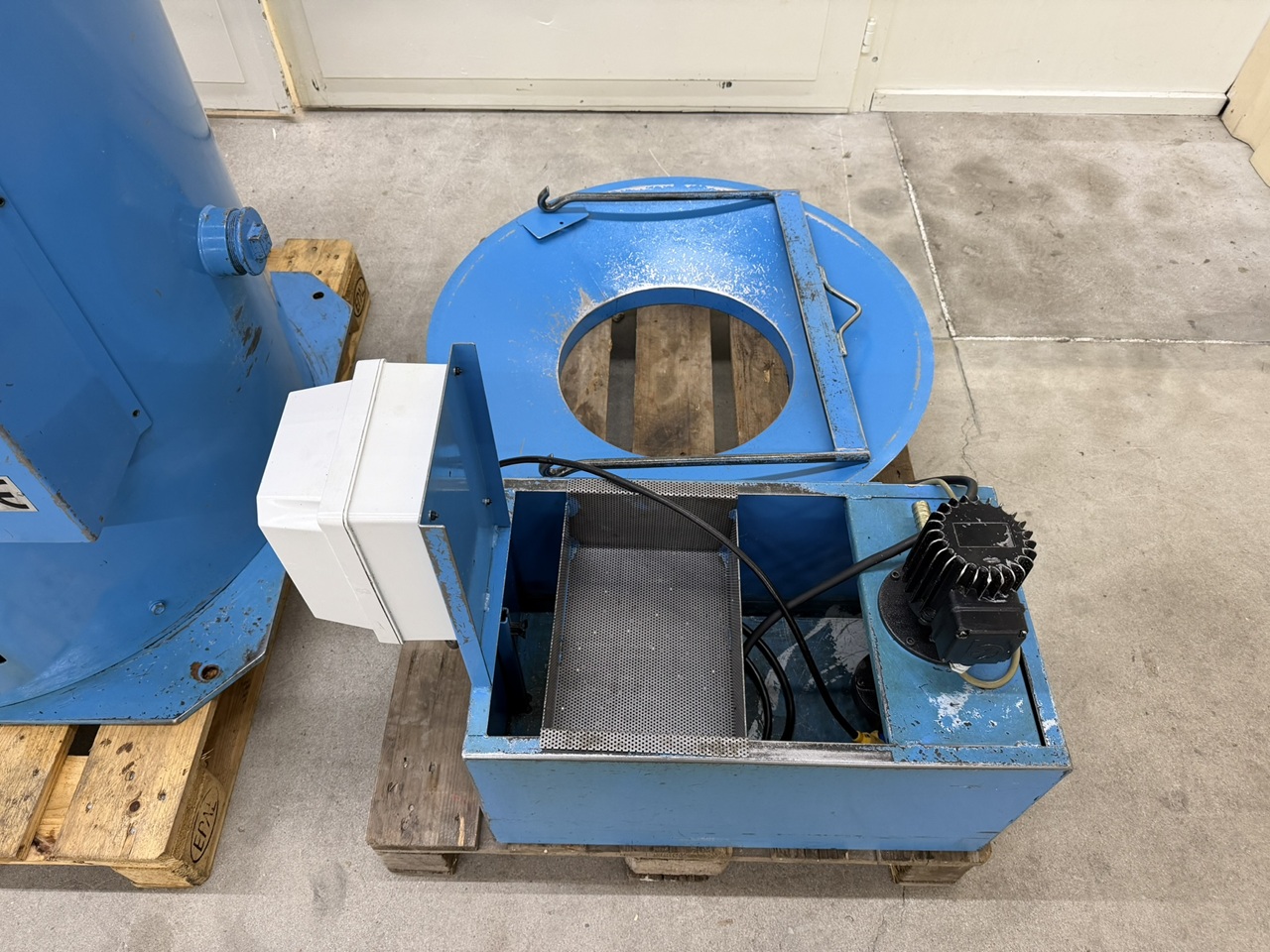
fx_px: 881
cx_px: 635
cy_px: 476
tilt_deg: -53.5
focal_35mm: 24
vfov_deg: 56.8
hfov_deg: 71.6
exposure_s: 1/50
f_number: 1.78
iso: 250
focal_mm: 6.76
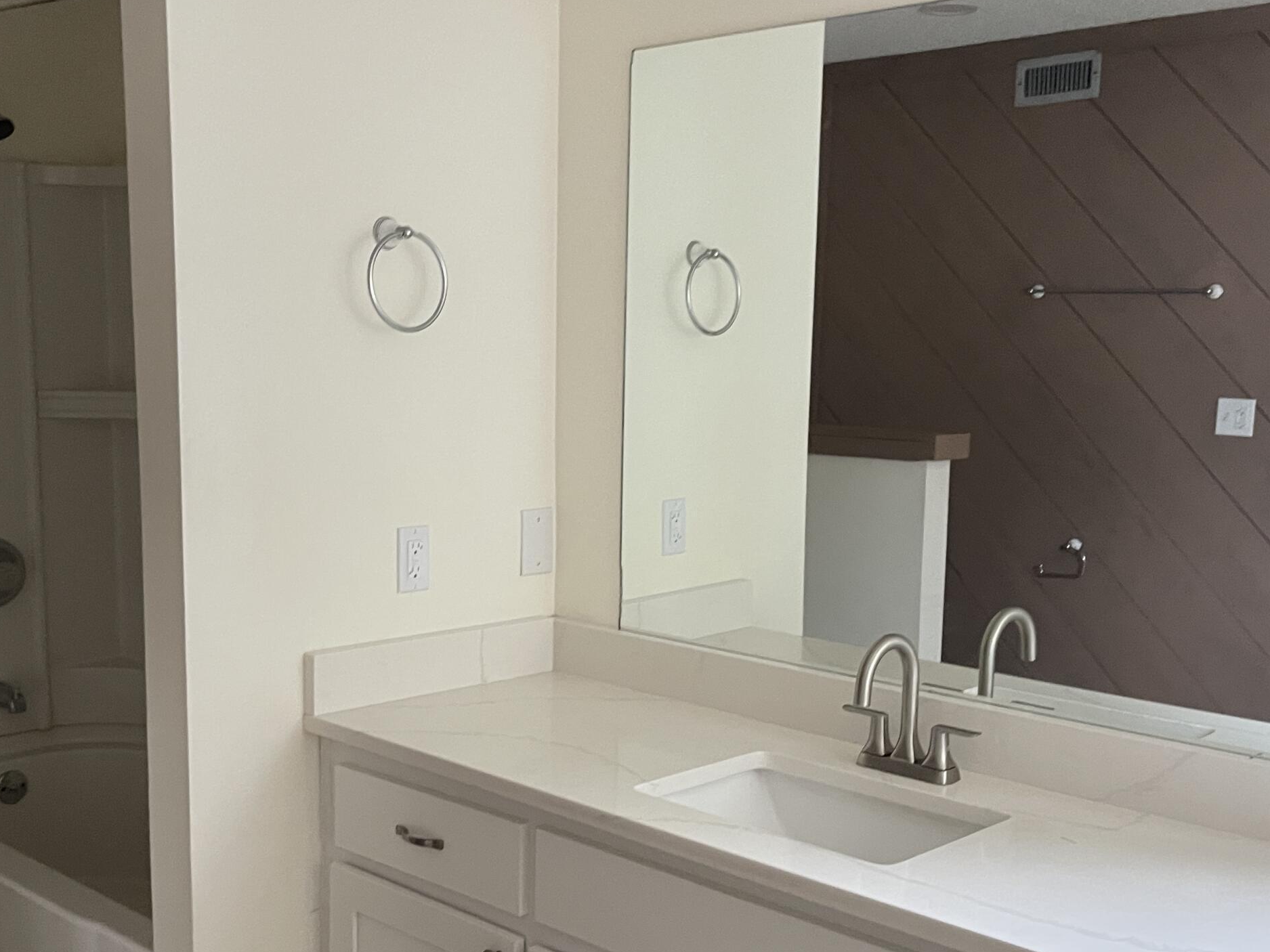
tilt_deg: -10.0
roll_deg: -0.3
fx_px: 1467
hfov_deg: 46.7
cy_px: 601
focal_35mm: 40
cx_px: 553
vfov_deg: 35.7
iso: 320
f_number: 1.6
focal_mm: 5.1
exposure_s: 1/60
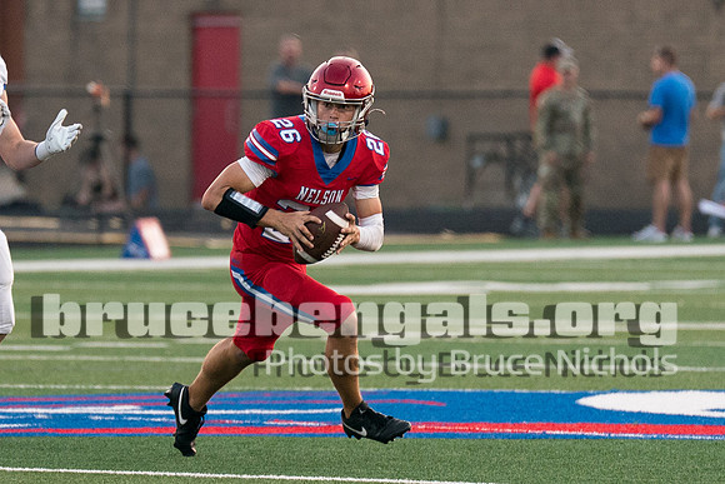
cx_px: 312
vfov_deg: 2.3
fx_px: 11935
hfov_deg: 3.5
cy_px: 173
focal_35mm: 593
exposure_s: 1/2000
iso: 1600
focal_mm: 200
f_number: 2.8
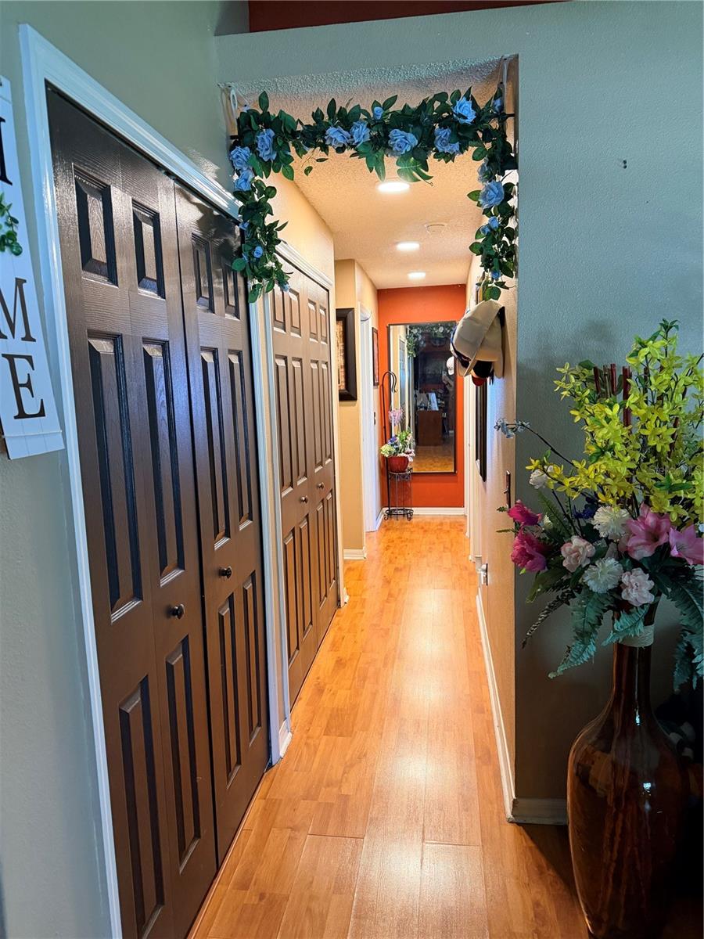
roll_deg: +0.5
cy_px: 470
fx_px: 651
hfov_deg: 56.8
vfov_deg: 71.6
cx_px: 352
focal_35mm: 24
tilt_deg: -8.3
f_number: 1.78
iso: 400
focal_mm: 6.76
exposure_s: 1/60
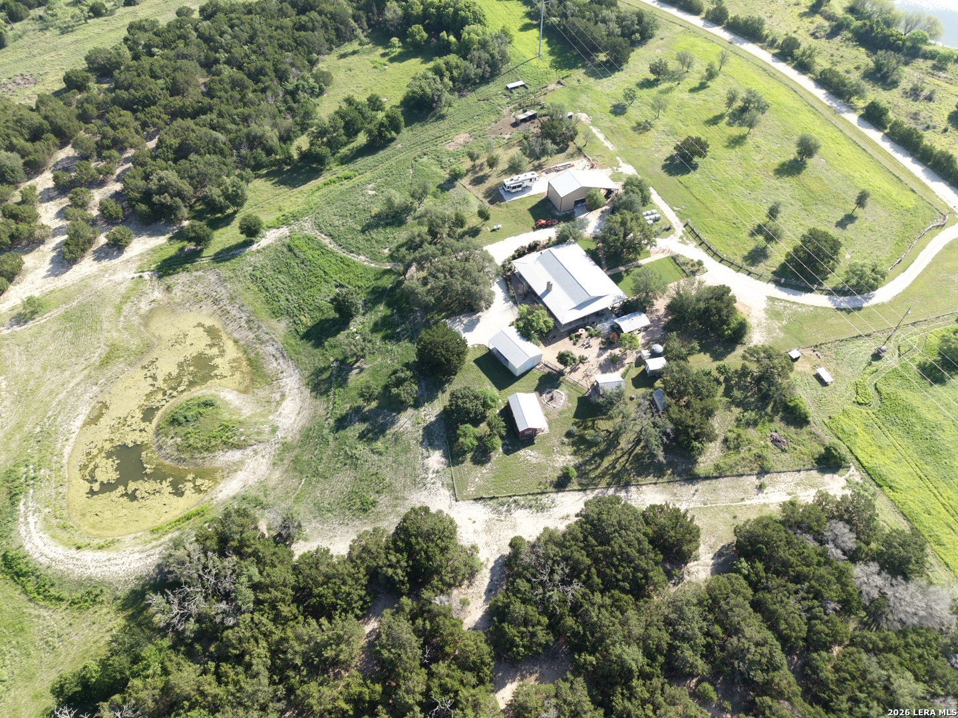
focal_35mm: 24
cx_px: 479
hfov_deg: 71.6
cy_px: 359
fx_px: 664
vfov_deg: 56.8
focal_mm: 8.67
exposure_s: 1/25
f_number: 1.8
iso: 110
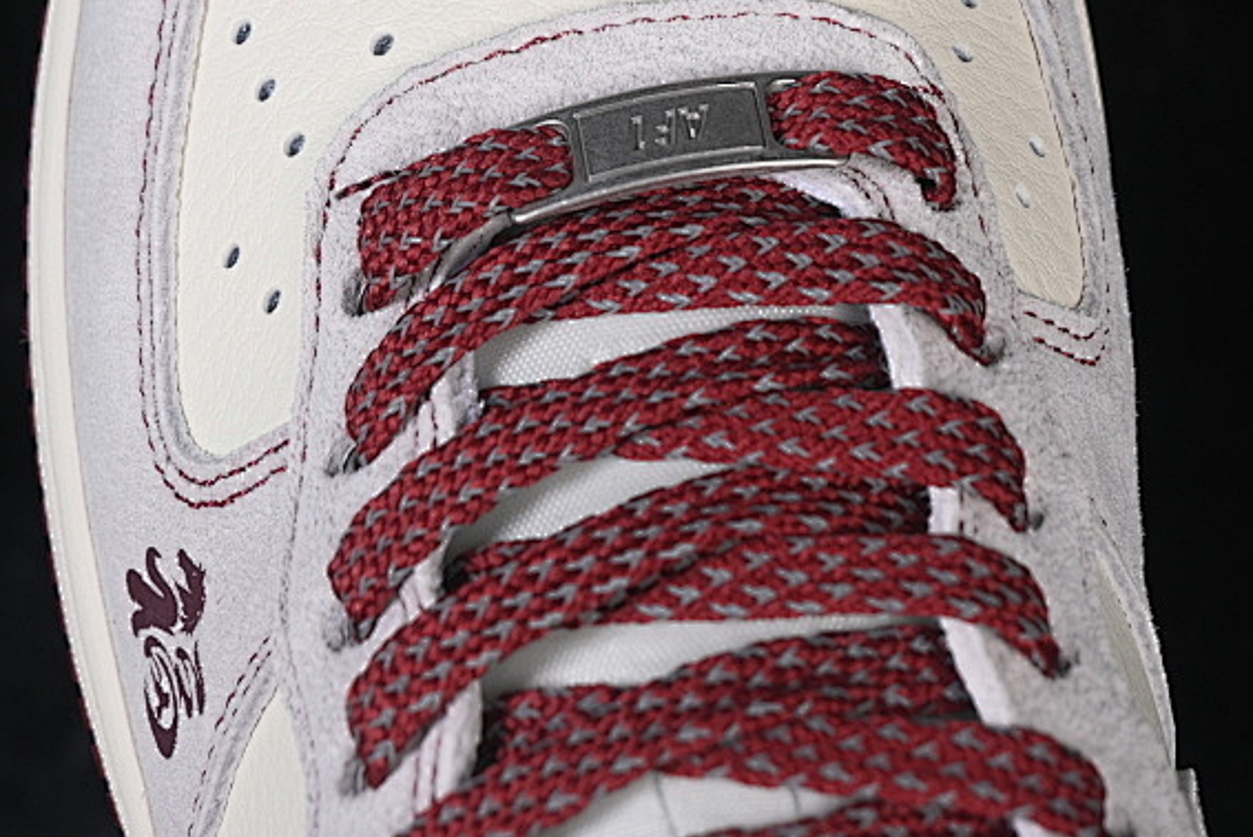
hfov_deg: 14.3
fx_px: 4980
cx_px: 556
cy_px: 84
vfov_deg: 9.6
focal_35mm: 143
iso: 160
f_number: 7.1
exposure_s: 1/80
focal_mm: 50
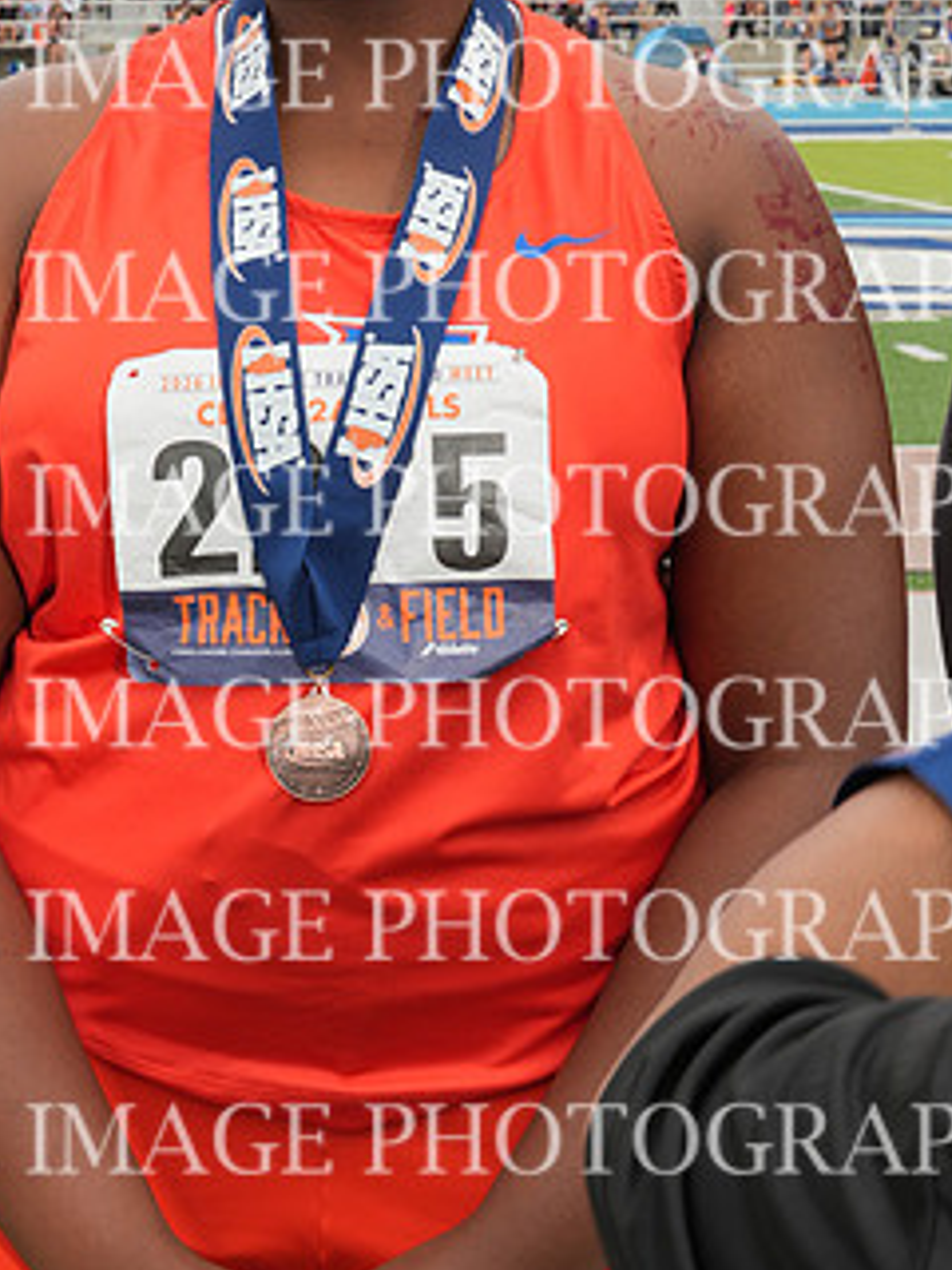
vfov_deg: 19.0
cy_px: 179
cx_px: 337
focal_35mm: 102
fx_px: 3735
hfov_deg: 14.5
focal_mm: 39
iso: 125
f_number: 11
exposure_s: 1/125
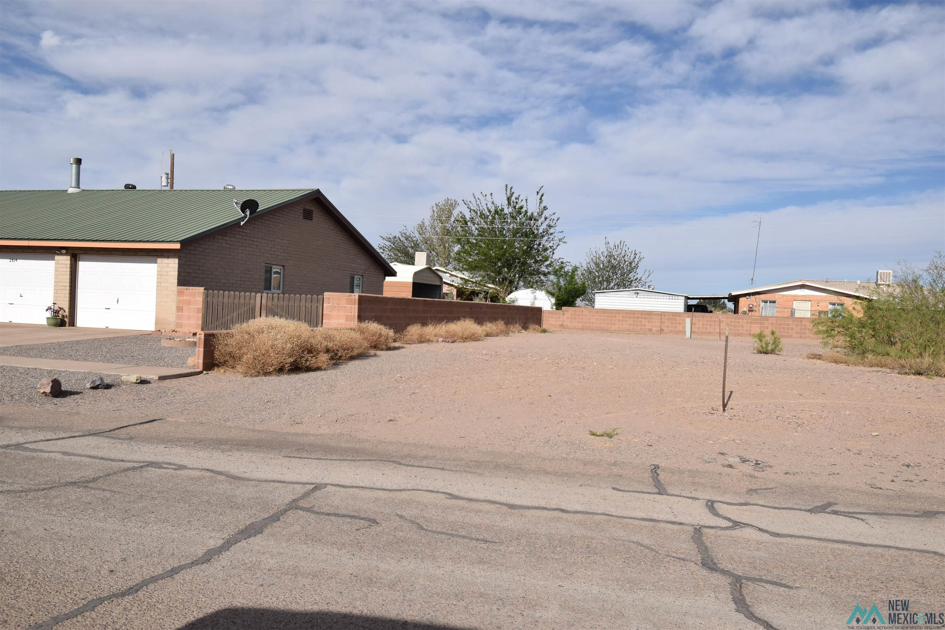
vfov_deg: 43.6
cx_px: 472
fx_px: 787
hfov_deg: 61.9
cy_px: 315
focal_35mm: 30
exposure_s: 1/320
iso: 100
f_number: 9
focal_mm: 20
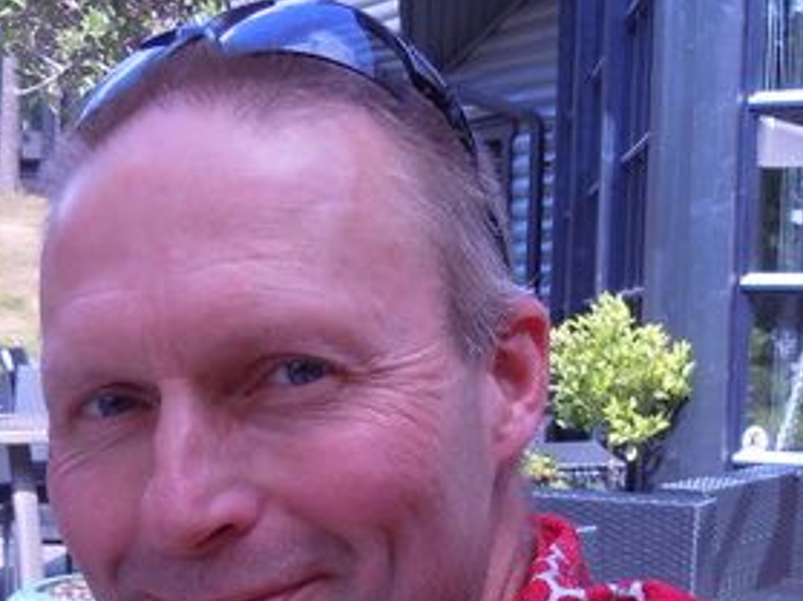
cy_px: 520
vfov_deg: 18.6
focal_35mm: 78
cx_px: 355
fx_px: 1809
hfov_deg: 25.0
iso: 100
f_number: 3.5
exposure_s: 1/200
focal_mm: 5.4
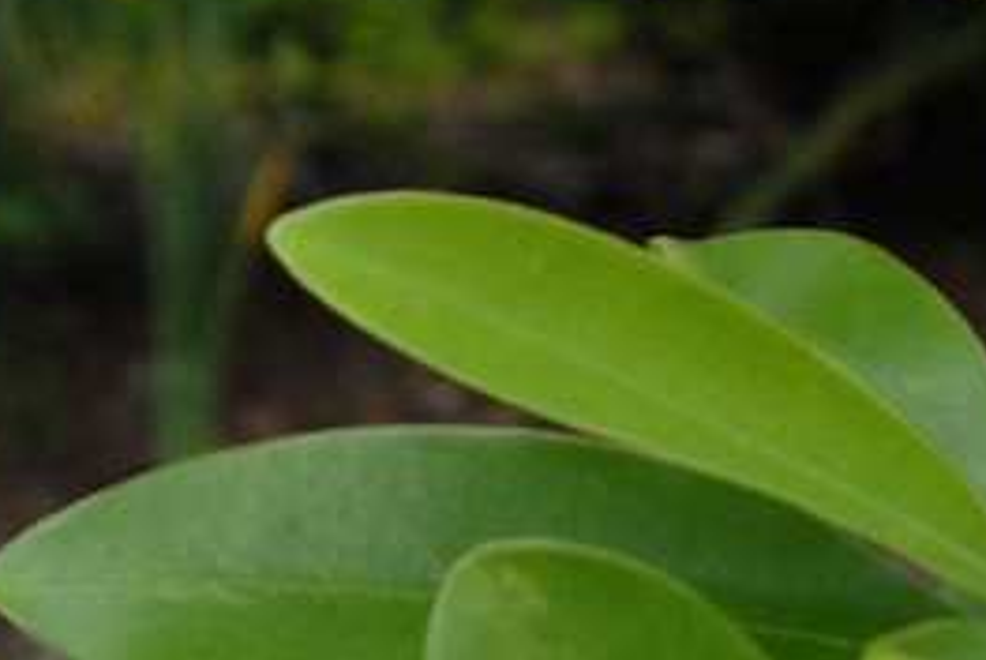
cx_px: 1327
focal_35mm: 245
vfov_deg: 5.6
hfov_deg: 8.3
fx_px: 6718
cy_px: 868
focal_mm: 42
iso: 400
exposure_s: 1/250
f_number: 8
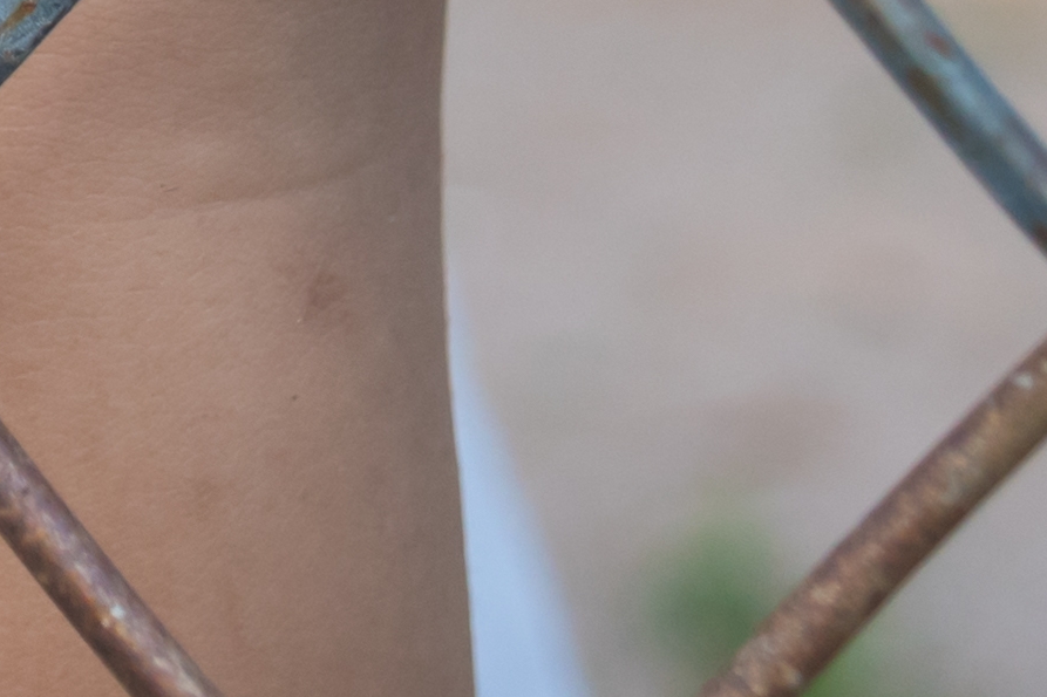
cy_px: -979
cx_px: -1009
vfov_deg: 5.5
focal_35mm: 242
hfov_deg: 8.1
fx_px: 7036
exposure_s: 1/250
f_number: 3.8
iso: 200
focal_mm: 24
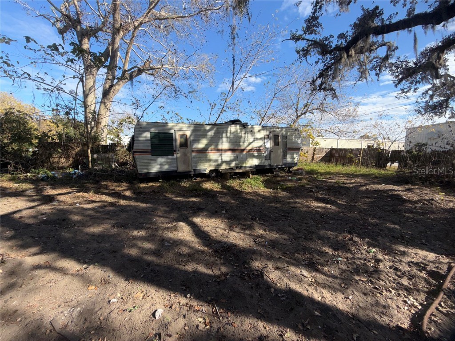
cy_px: 170
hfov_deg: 102.1
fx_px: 184
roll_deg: -1.1
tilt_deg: -6.4
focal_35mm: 14
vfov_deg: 85.7
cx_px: 228
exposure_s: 1/717
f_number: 2.2
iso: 16
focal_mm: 2.22
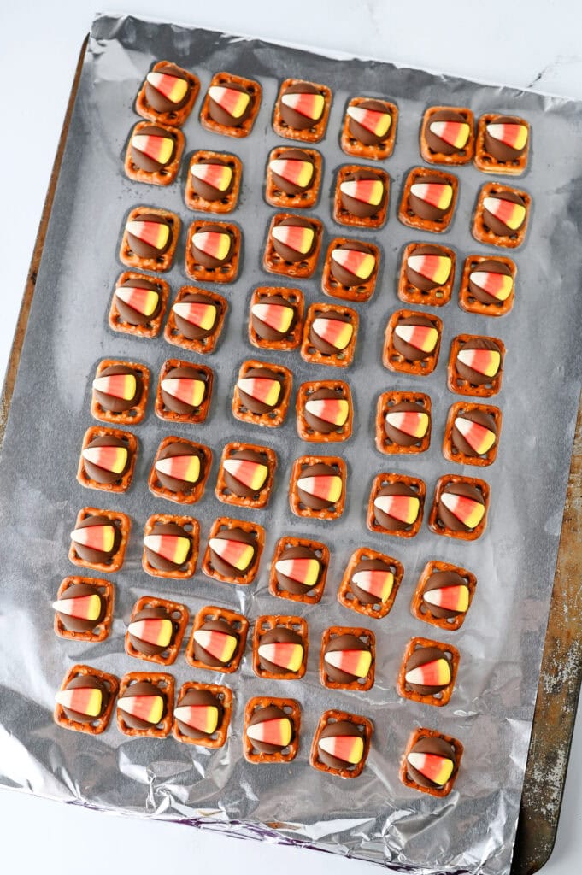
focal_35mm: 50
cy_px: 438
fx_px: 1214
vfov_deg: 39.6
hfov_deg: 26.9
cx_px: 291
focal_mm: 50
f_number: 4
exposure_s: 1/125
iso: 360
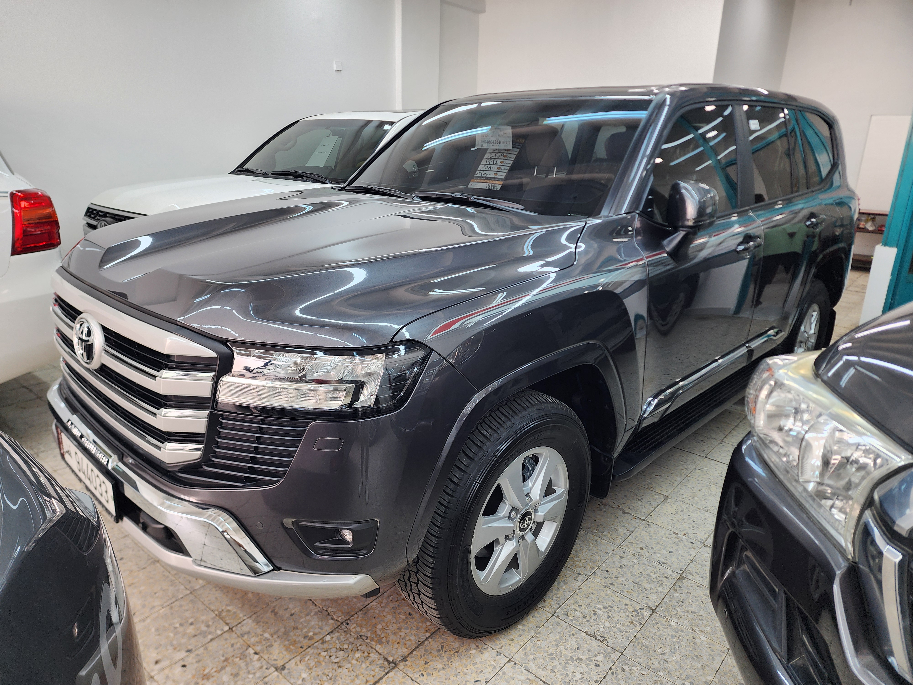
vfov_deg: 58.9
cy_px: 342
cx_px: 456
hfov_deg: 73.9
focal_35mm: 23
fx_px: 607
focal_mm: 6.4
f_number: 1.8
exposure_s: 1/180
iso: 80
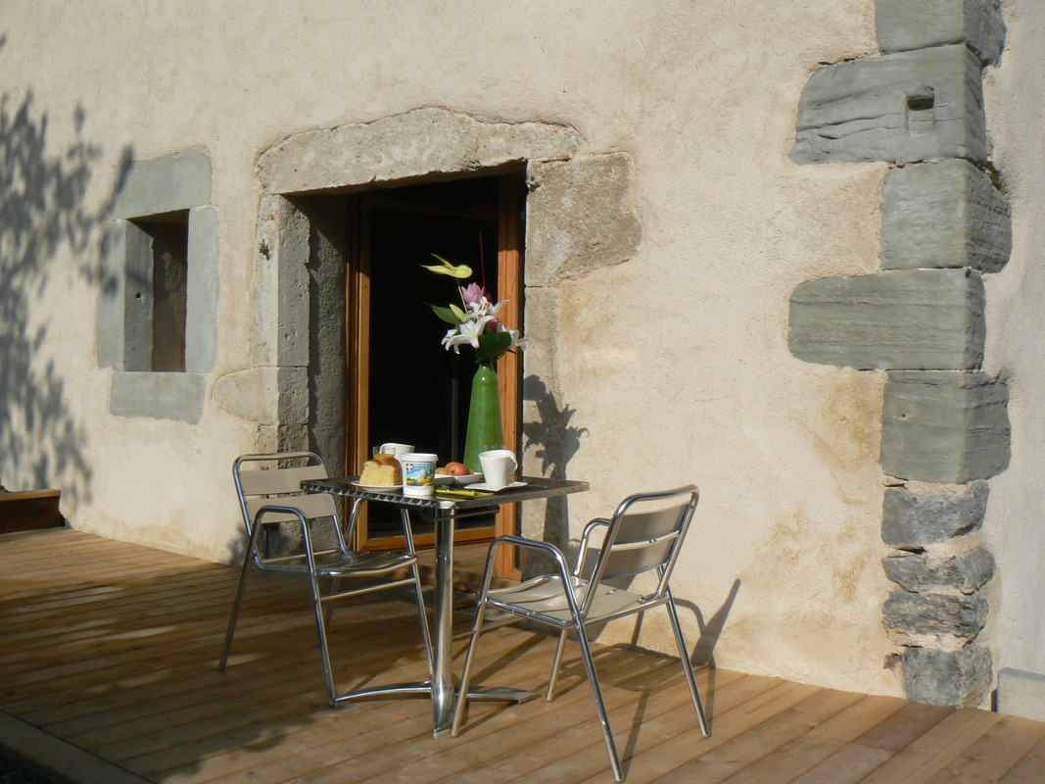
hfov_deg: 51.4
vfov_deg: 39.6
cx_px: 522
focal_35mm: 36
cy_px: 392
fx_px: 1087
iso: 80
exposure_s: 1/500
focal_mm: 6
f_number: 8
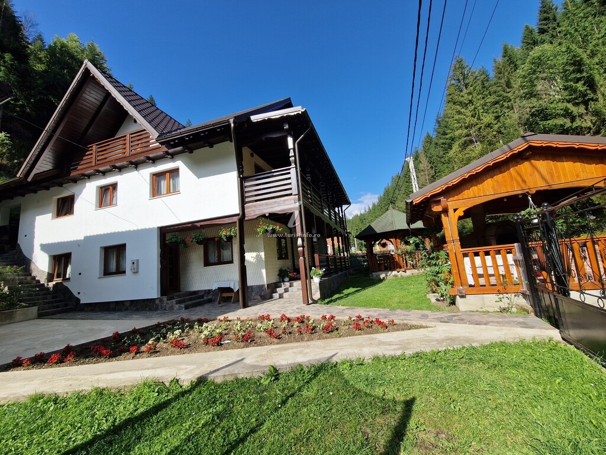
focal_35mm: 13
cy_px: 228
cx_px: 303
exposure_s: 1/2056
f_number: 2.2
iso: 50
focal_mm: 2.2
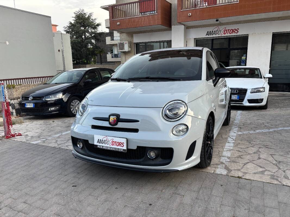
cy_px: 108
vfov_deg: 53.1
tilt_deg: -11.7
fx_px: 218
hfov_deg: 67.3
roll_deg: +1.2
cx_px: 145
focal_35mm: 26
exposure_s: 1/304
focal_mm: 5.96
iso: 50
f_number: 1.6
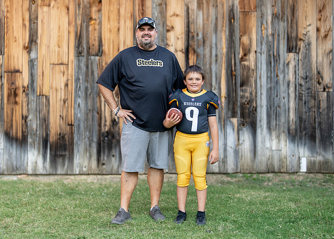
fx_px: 590
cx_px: 162
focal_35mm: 62
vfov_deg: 22.8
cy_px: 123
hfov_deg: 31.6
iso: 100
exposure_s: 1/1600
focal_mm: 50
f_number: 1.2
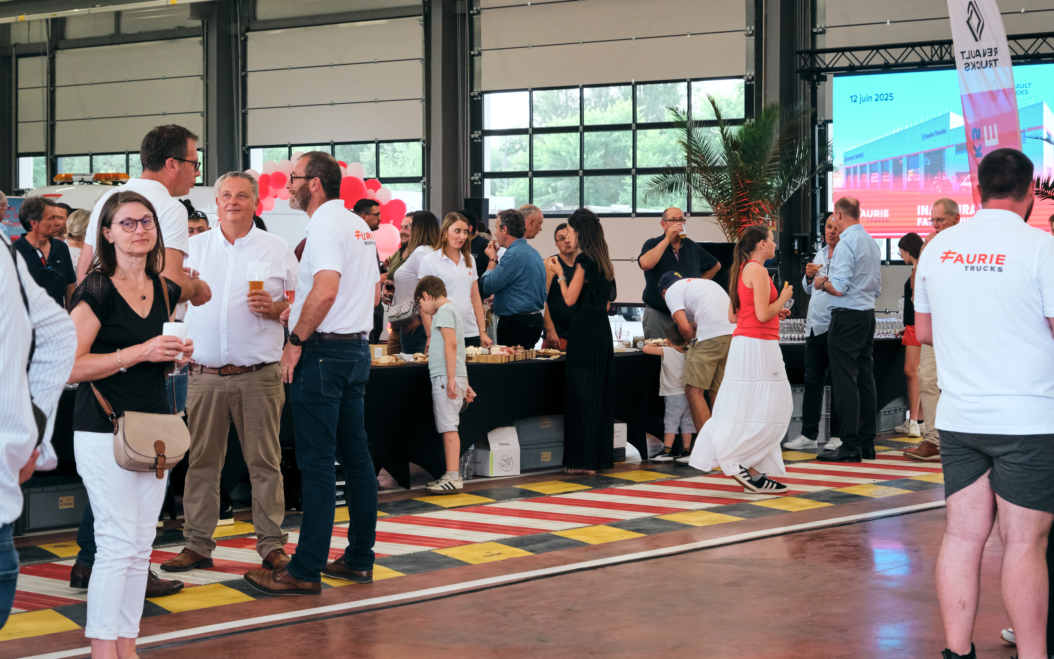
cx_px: 528
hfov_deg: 29.8
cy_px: 309
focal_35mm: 69
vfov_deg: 18.9
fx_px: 1982
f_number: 5.6
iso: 3200
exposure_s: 1/250
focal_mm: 44.7
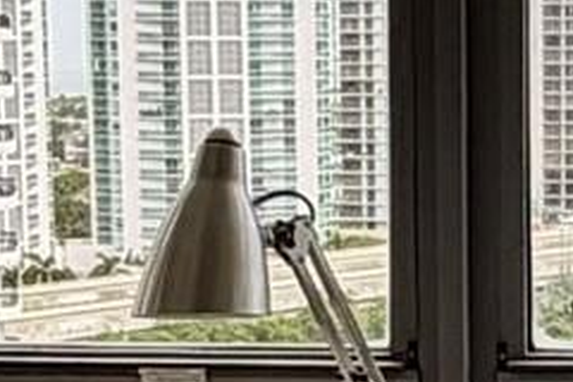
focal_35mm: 97
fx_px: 1544
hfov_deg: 20.4
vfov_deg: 14.1
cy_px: 265
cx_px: 559
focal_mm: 2.22
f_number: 2.2
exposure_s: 1/372
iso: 50
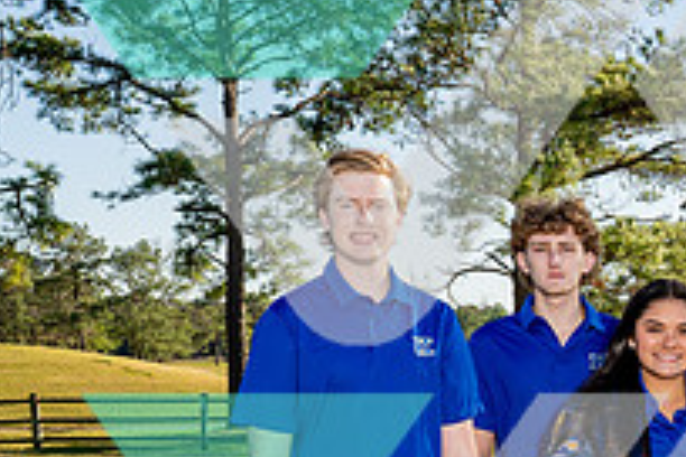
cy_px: 573
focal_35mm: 94
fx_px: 1791
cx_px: 938
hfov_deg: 19.6
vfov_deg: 14.0
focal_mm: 33
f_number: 8
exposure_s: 1/250
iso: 100
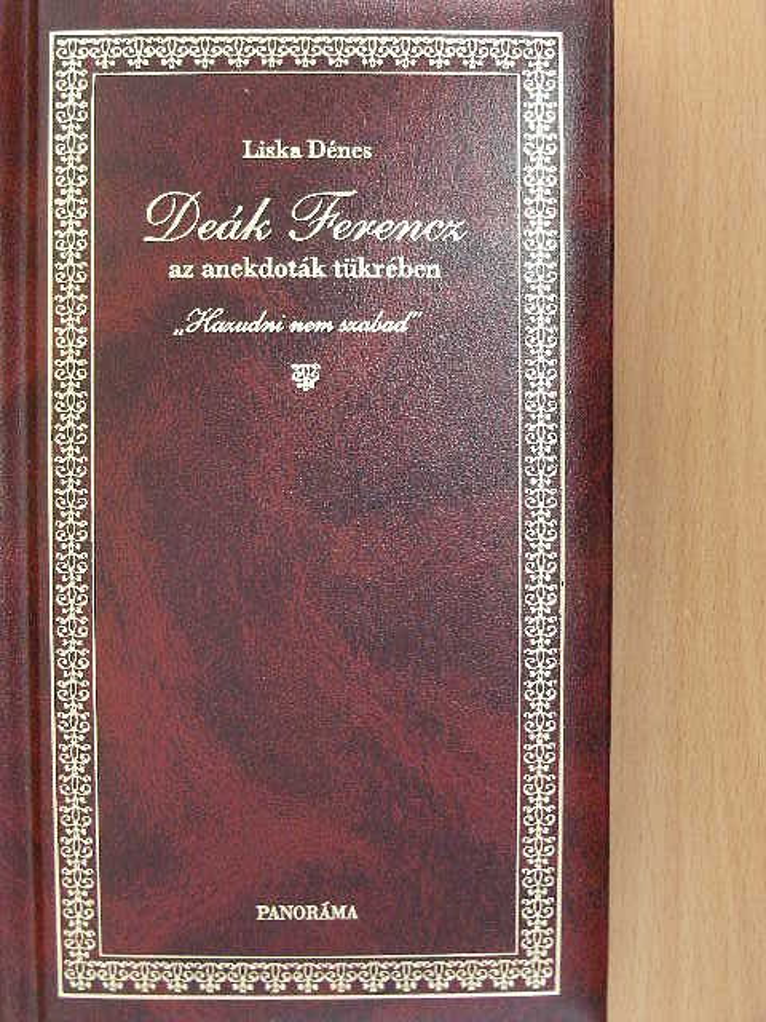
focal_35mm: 58
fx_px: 1711
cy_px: 511
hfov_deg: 25.2
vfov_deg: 33.2
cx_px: 383
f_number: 3.5
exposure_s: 1/9.8
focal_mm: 9.7
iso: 200
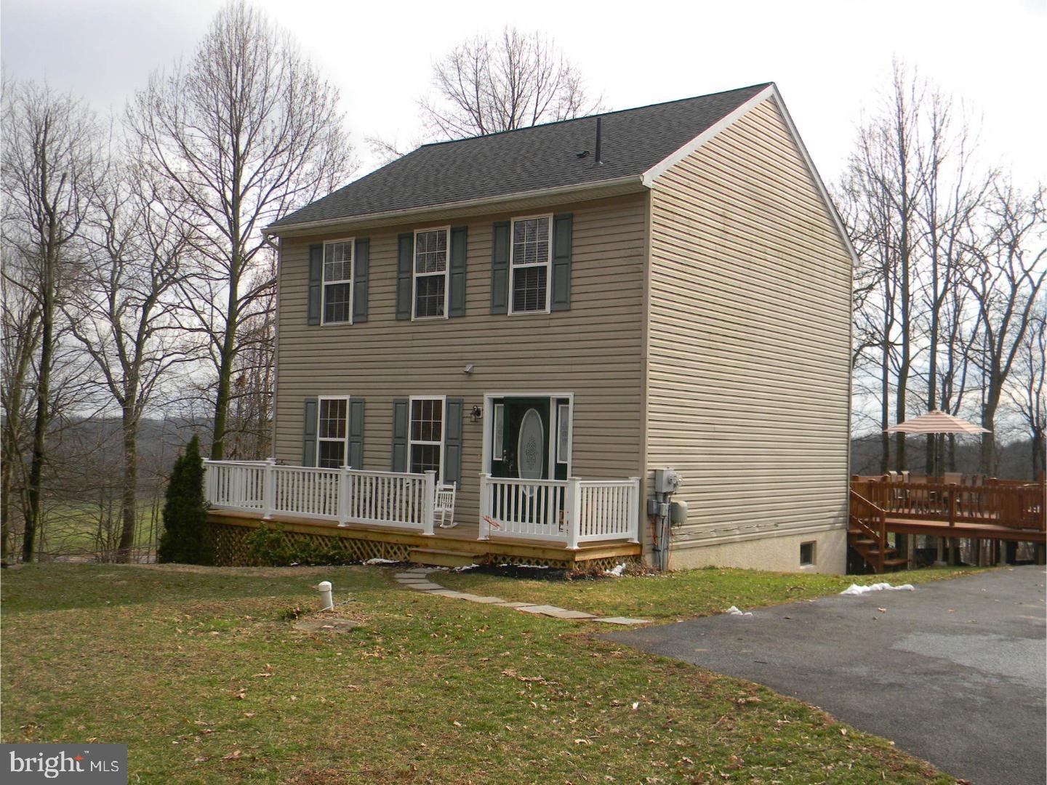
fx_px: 1089
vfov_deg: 39.7
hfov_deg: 51.4
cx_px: 524
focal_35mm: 36
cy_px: 392
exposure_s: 1/596
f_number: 3.7
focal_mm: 6.4
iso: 112
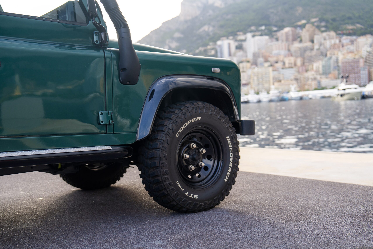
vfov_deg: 30.5
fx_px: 456
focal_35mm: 44
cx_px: 186
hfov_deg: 44.5
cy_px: 124
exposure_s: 1/400
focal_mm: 44
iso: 250
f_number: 2.8
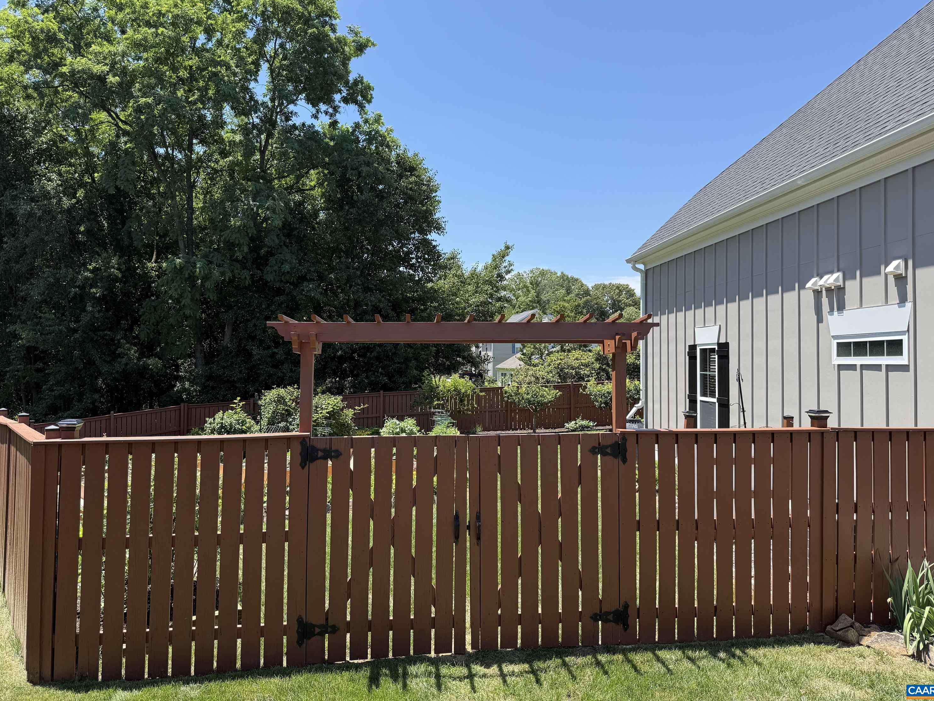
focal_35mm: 25
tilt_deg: +2.2
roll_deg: -1.0
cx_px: 455
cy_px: 337
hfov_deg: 69.4
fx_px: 675
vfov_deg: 54.9
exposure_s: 1/2299
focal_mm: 6.76
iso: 80
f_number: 1.78
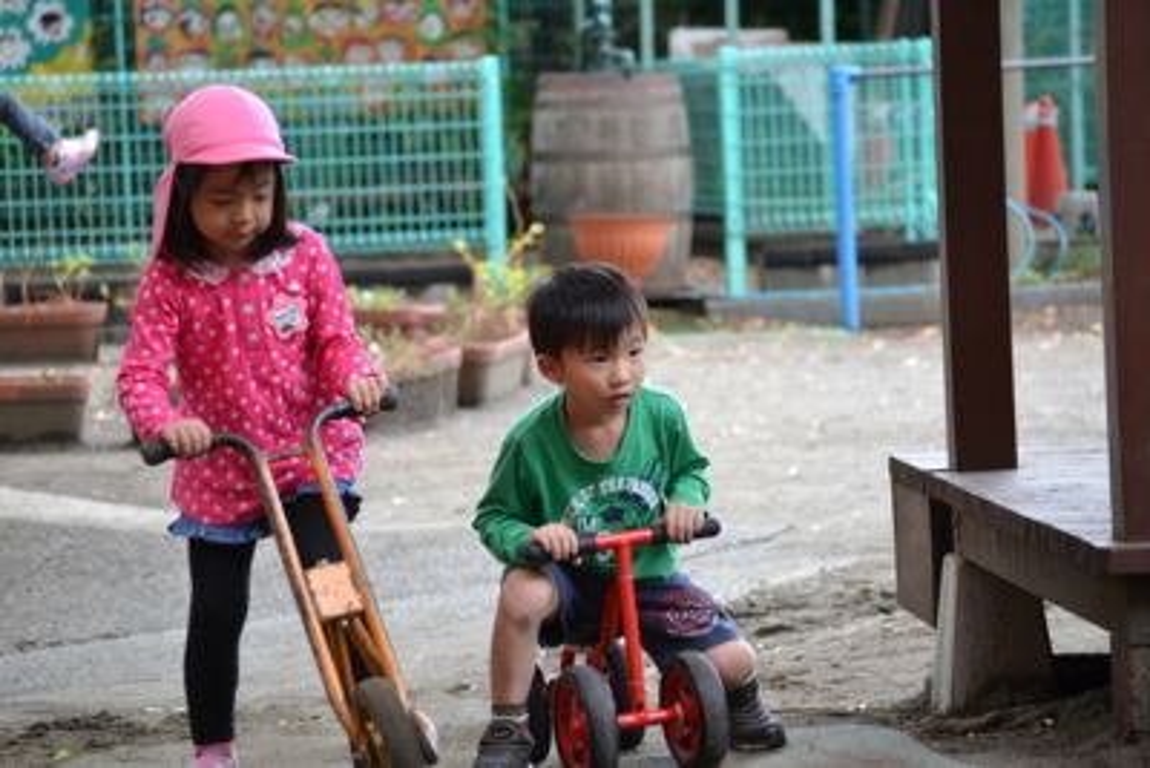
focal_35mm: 183
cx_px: 575
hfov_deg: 11.2
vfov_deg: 7.5
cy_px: 384
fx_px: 5848
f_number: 5.6
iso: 360
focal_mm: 122
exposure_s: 1/125
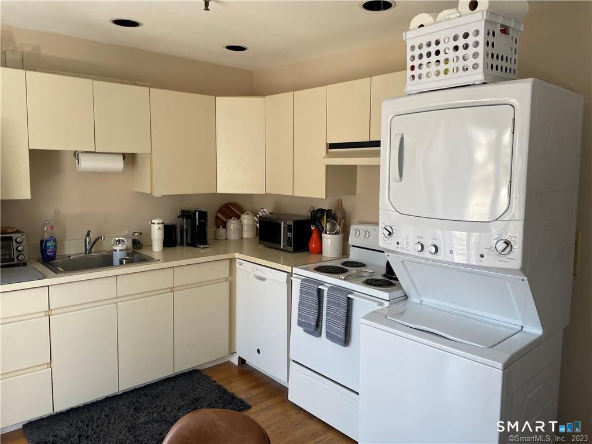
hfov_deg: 67.3
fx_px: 445
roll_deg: +0.0
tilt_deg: -5.6
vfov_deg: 53.1
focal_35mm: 26
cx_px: 296
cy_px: 222
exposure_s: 1/120
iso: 80
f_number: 1.6
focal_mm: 4.2
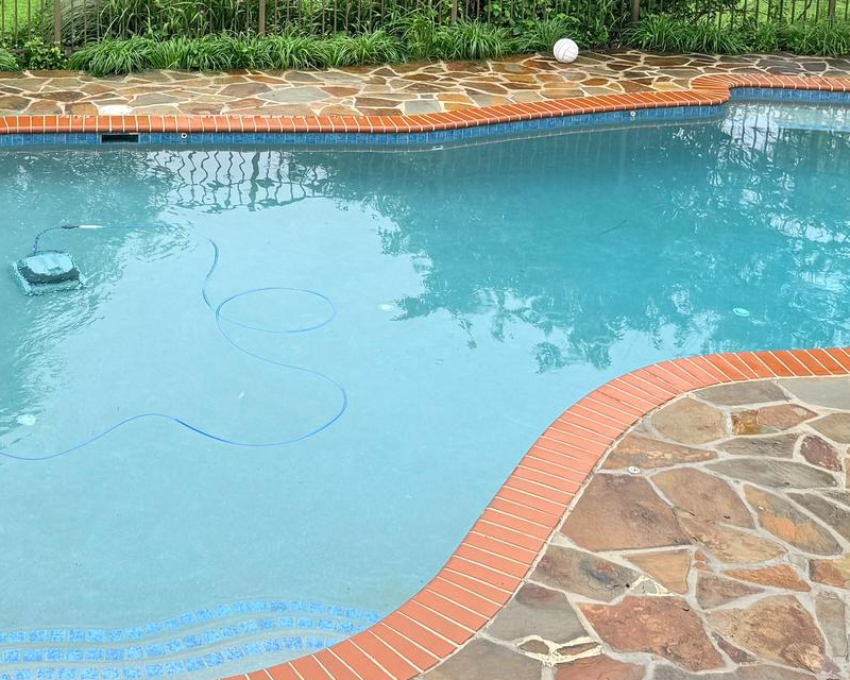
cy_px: -27
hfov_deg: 31.0
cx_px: 231
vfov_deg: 24.1
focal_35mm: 60
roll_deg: -2.0
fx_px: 1509
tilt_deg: -11.5
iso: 100
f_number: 1.78
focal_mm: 6.76
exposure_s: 1/1410
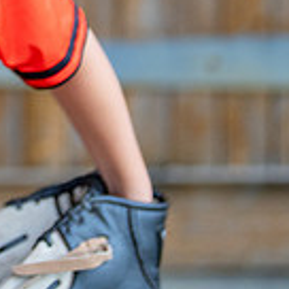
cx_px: -235
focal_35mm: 237
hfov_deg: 7.2
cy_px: -182
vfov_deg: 7.2
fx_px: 2239
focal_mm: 50
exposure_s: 1/640
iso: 500
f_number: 1.2
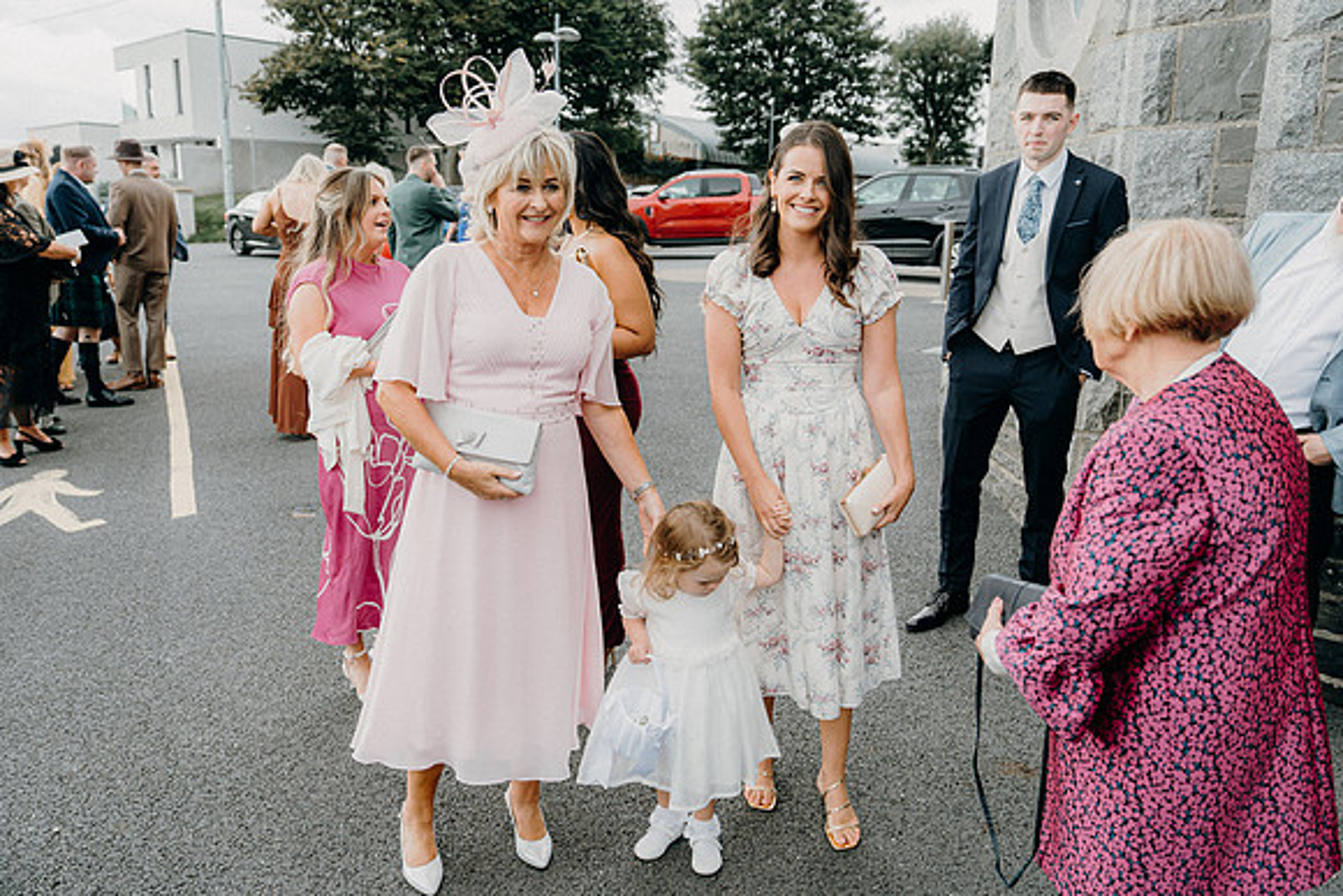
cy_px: 448
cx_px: 672
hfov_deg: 65.5
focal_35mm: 28
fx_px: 1045
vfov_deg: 46.4
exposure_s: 1/200
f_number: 3.5
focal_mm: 28
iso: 125
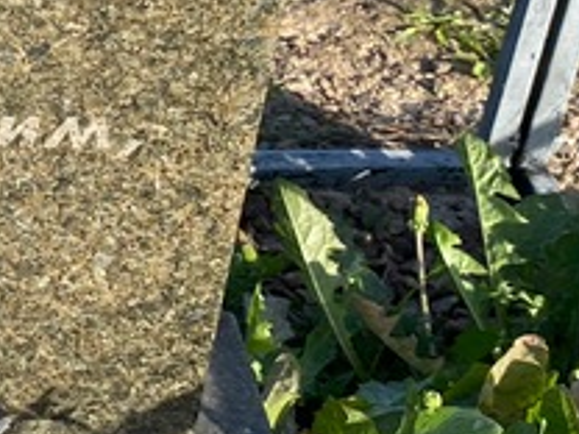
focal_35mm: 100
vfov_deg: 13.9
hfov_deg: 18.4
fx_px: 1673
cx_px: -164
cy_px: -211
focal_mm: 4.25
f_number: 1.8
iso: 32
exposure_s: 1/1135
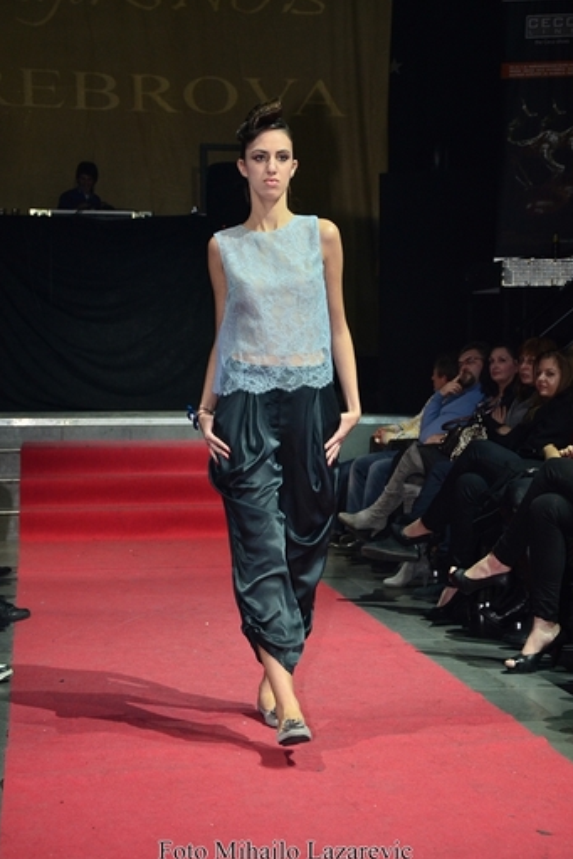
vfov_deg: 29.4
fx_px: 1634
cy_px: 434
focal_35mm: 69
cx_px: 286
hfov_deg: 19.9
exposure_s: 1/125
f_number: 5
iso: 800
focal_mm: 45
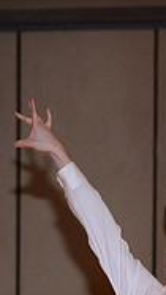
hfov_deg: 2.8
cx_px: 281
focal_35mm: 441
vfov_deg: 4.9
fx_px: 3442
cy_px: 406
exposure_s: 1/200
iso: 1600
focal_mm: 135
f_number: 5
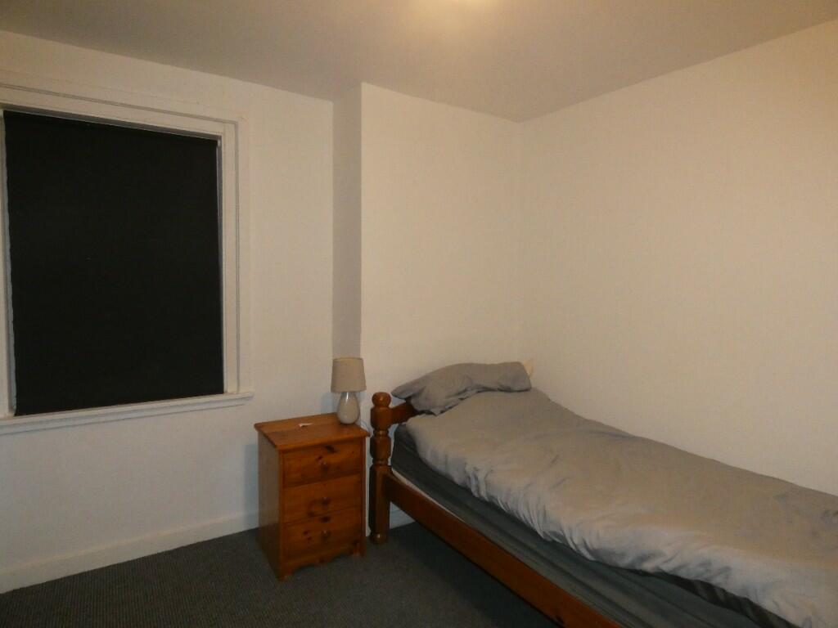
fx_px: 484
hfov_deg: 81.7
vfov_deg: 66.0
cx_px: 419
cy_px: 314
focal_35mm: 20
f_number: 2.8
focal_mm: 3.6
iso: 800
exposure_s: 1/60
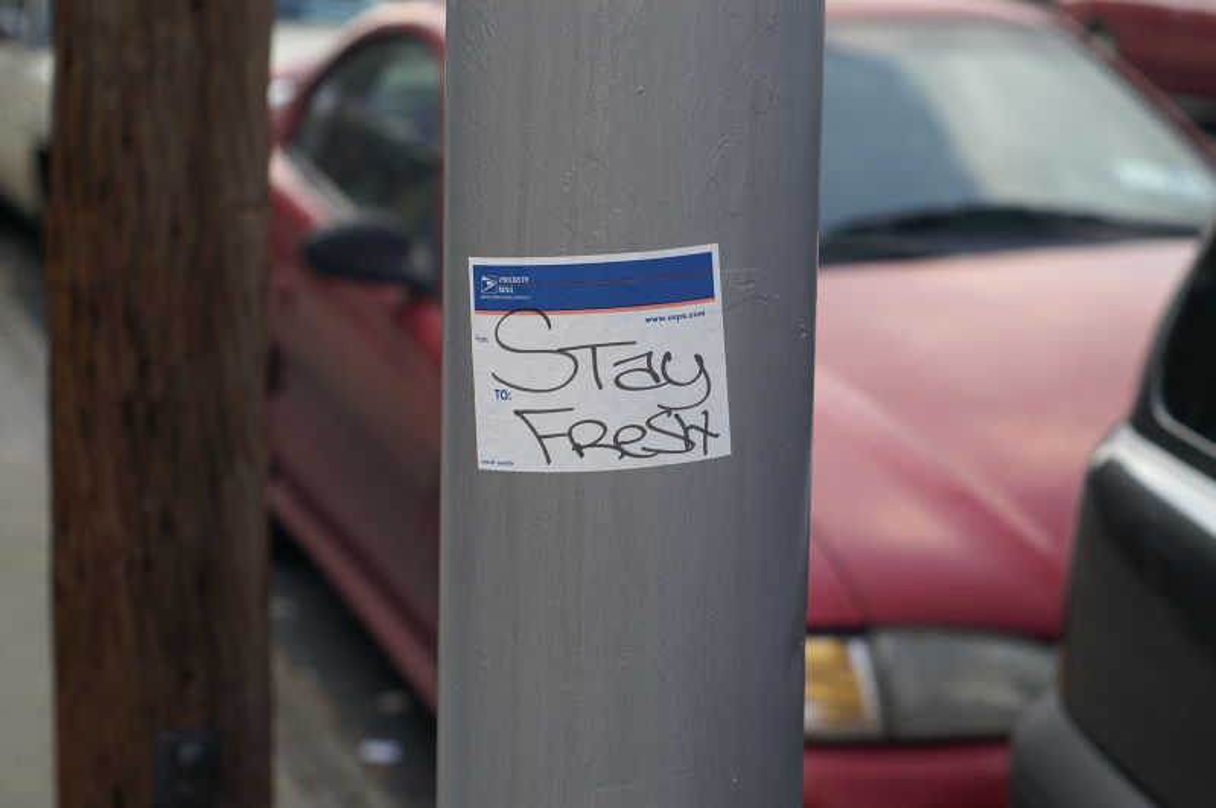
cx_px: 608
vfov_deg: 18.1
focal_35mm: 75
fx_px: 2531
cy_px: 404
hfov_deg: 27.0
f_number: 4
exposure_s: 1/500
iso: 100
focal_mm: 50
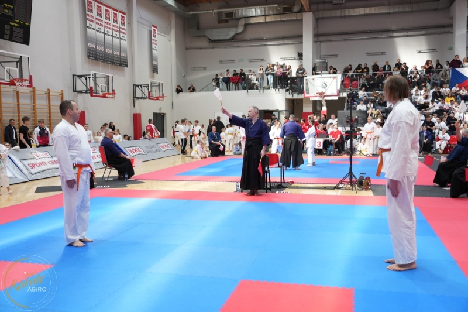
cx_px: 234
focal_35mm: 34
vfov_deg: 38.9
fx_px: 442
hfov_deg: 55.8
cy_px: 156
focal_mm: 34
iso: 800
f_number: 4
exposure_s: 1/160
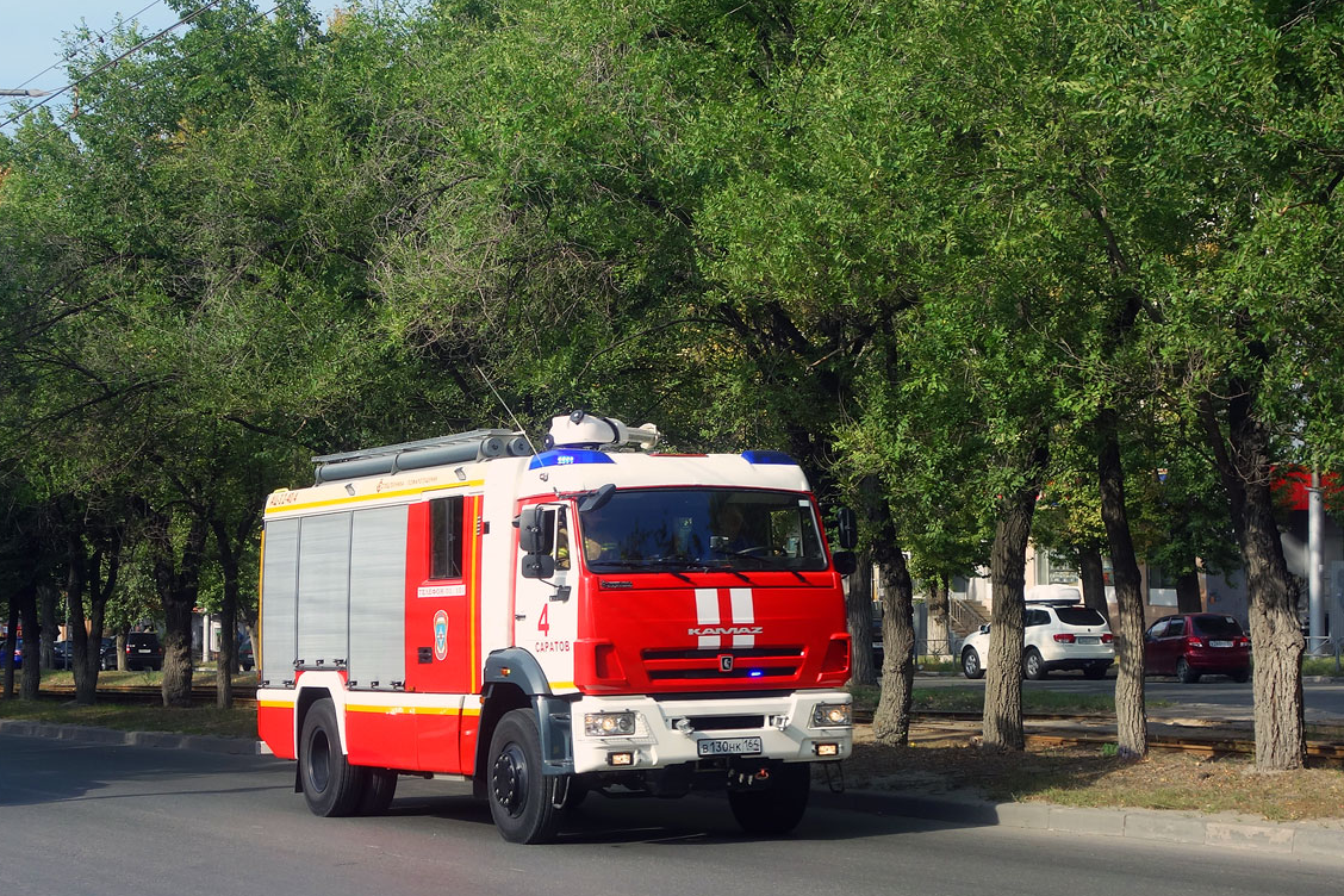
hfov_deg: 39.6
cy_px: 436
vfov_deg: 27.0
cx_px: 678
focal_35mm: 50
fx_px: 1867
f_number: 4.5
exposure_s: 1/500
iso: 125
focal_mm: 17.6
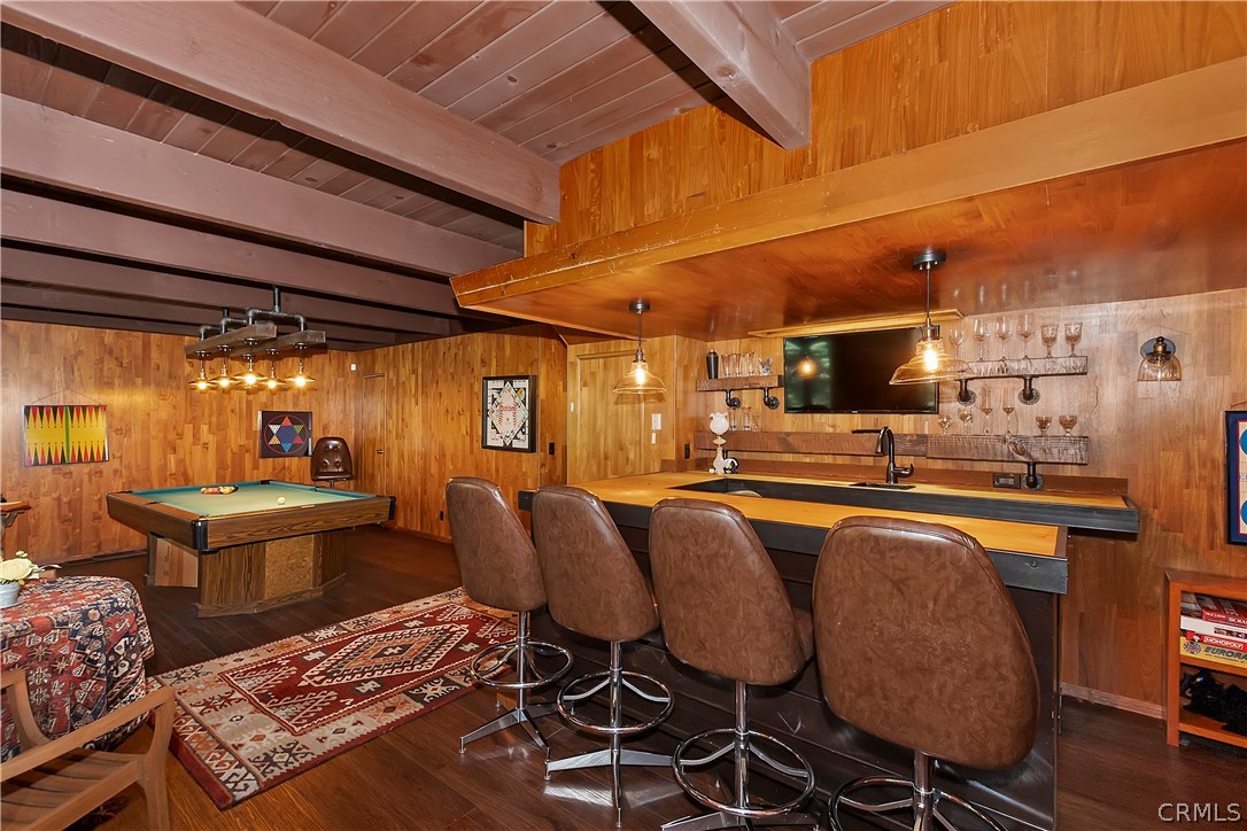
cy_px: 416
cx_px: 624
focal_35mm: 15
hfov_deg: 100.4
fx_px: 520
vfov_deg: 77.3
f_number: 8
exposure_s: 1/30
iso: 400
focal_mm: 10
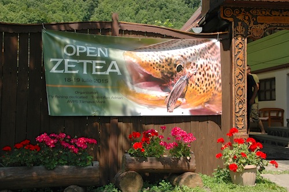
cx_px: 144
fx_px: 337
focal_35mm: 42
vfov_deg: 31.8
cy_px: 96
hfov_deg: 46.5
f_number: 9
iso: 250
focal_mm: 28
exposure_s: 1/320
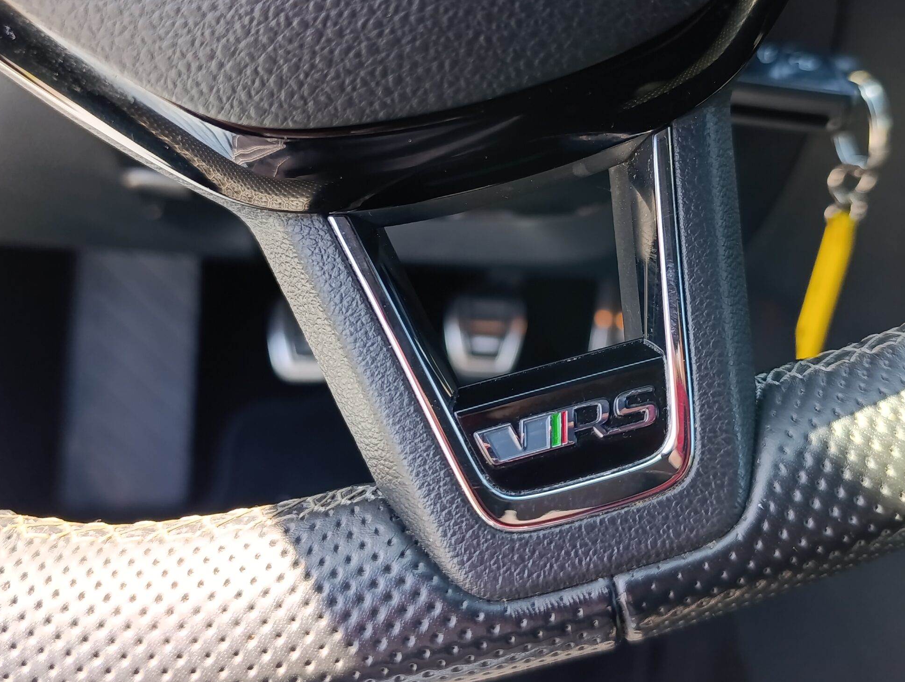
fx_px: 969
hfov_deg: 50.0
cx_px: 505
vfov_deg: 38.6
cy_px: 269
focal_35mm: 37
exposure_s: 1/100
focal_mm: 6.14
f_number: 1.6
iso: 100
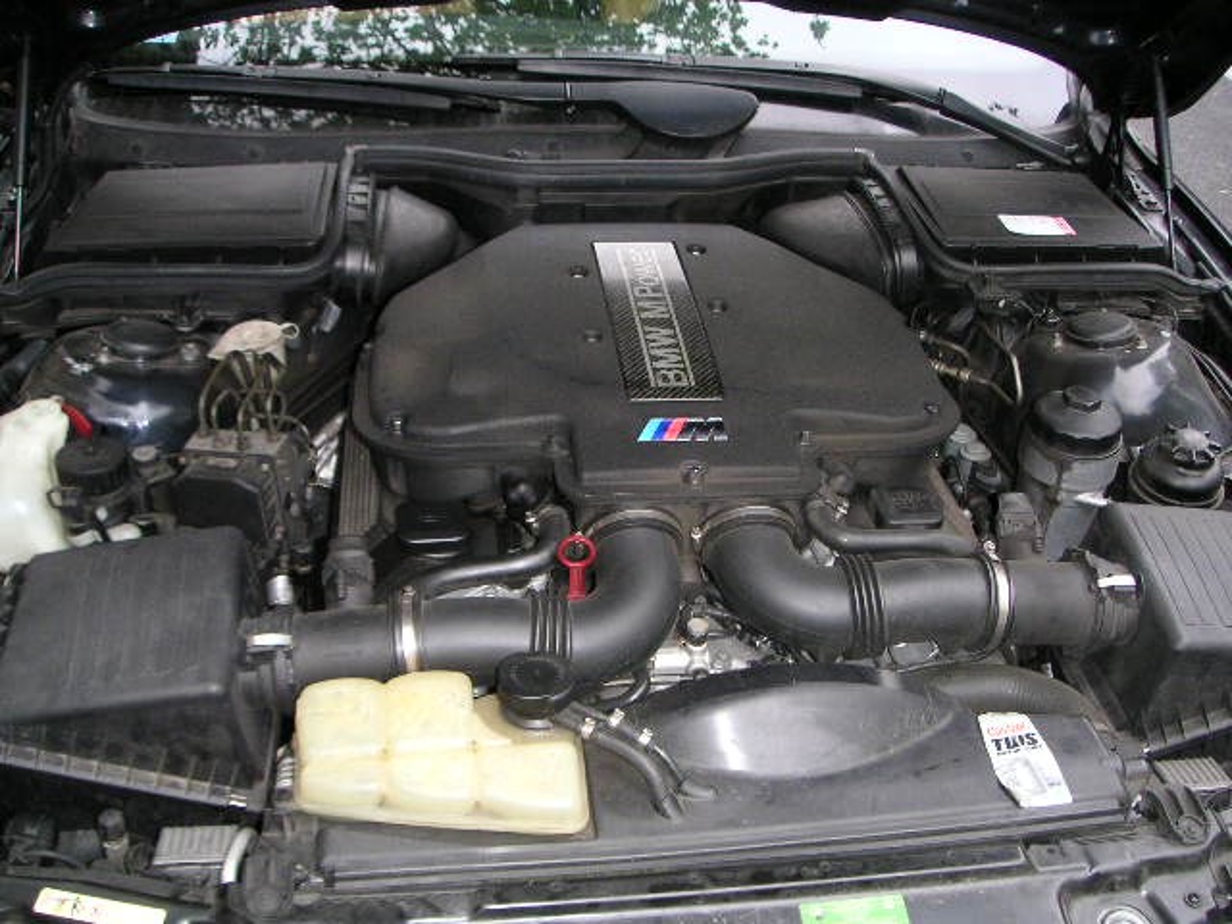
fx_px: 1317
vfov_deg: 38.7
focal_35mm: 37
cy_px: 462
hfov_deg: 50.1
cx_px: 616
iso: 160
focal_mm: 5.7
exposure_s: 1/45
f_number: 2.8
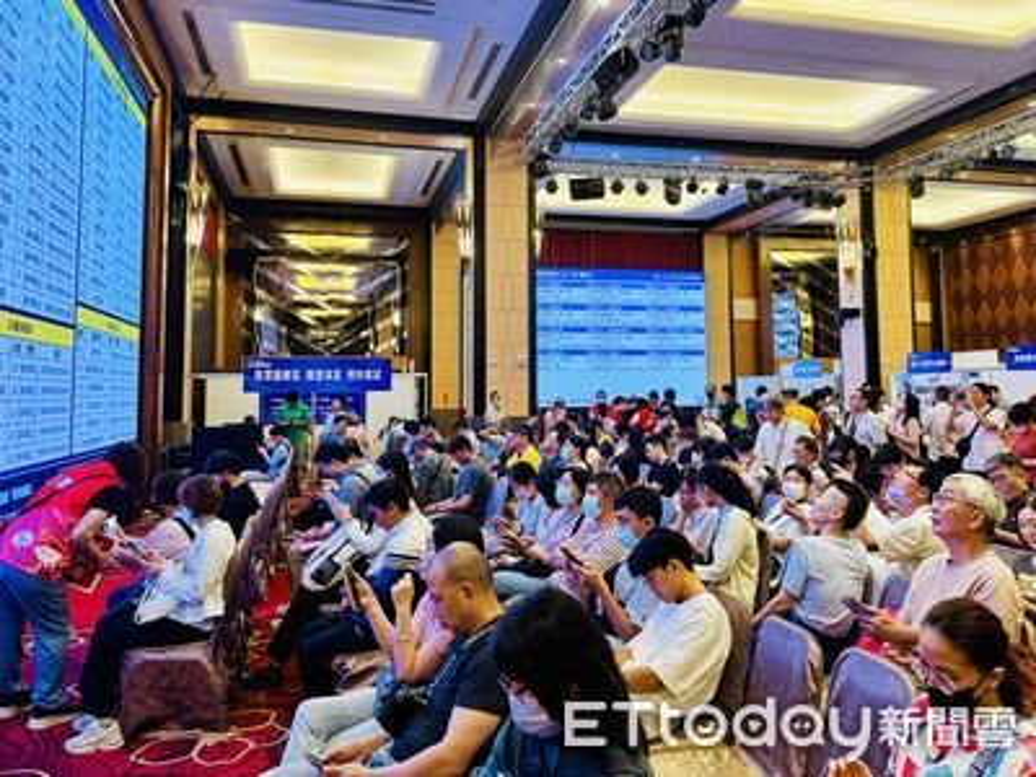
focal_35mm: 24
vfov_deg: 56.8
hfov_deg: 71.6
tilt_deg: +3.8
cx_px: 518
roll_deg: +0.6
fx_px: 718
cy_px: 388
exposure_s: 1/58
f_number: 1.78
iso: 200
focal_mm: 6.76
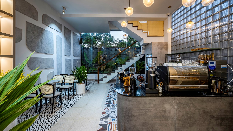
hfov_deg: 103.0
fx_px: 93
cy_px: 60
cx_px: 117
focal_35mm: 15
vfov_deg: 70.4
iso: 100
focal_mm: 14
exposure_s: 1/5
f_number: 10
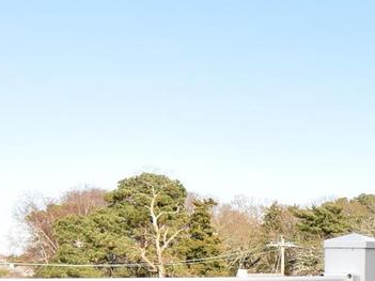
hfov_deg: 25.6
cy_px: 276
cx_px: 402
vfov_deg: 20.1
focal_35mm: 71
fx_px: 769
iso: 800
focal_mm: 12
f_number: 18
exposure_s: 1/200
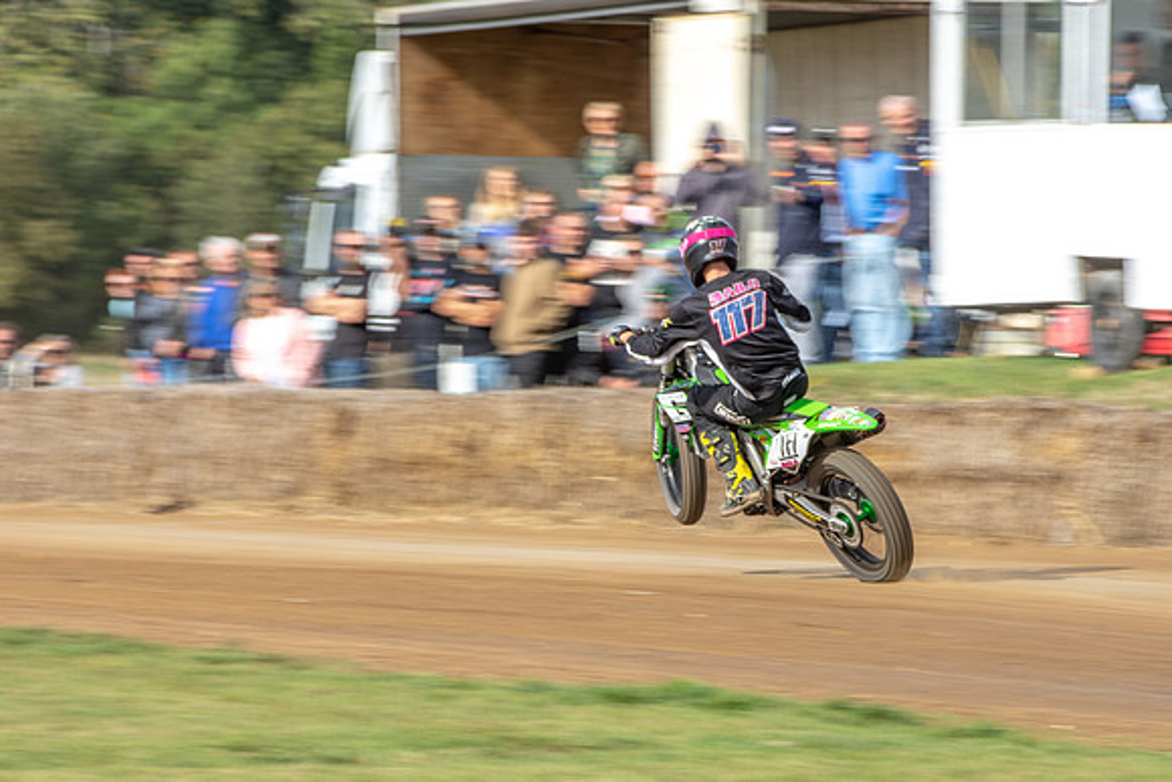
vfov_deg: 4.4
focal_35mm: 310
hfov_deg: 6.6
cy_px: 423
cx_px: 661
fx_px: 10088
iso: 100
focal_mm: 175
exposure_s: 1/100
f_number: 11
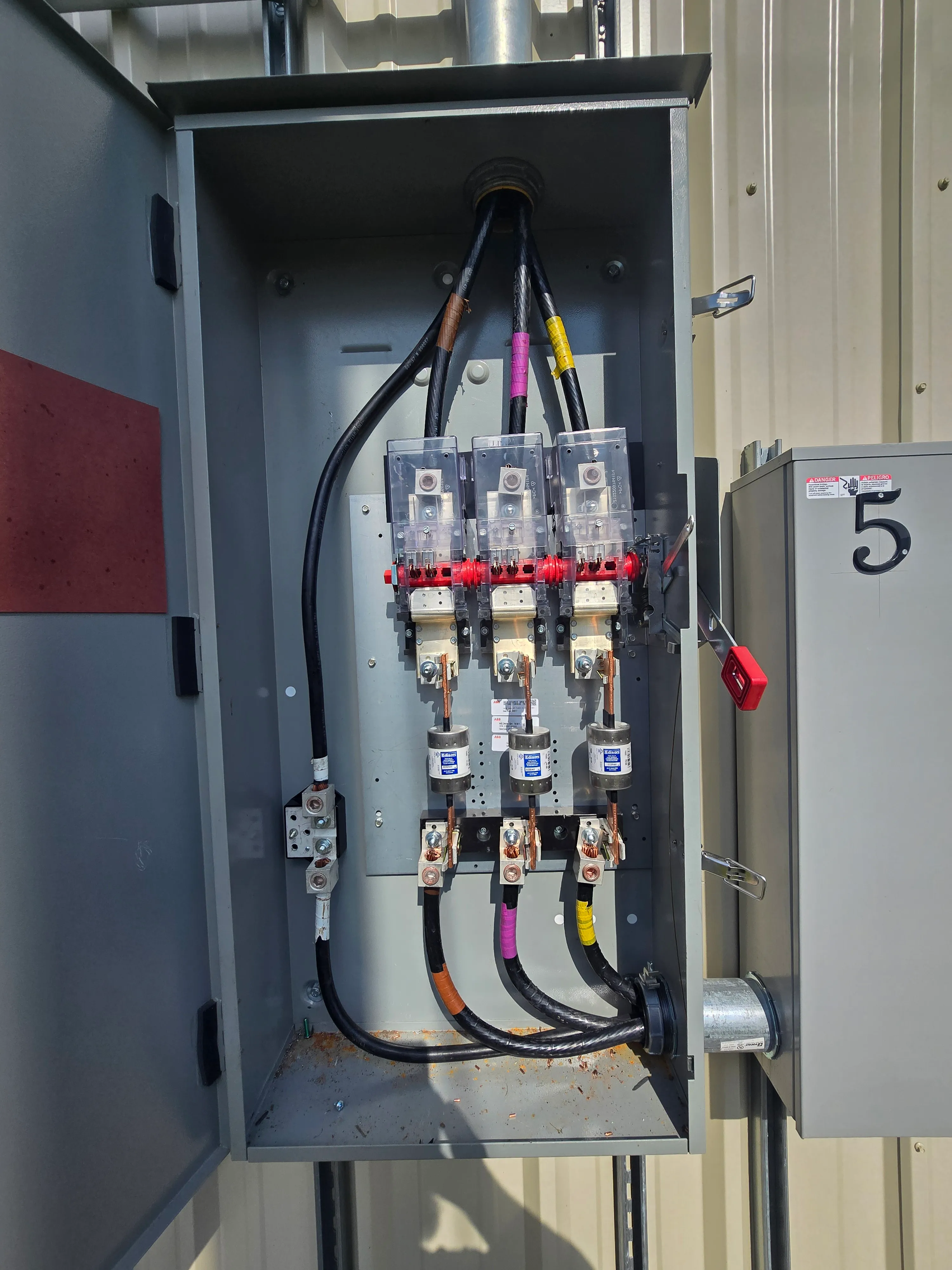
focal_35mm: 13
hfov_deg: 89.9
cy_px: 635
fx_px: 477
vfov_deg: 106.2
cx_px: 476
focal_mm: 2.2
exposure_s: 1/2897
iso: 50
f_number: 2.2
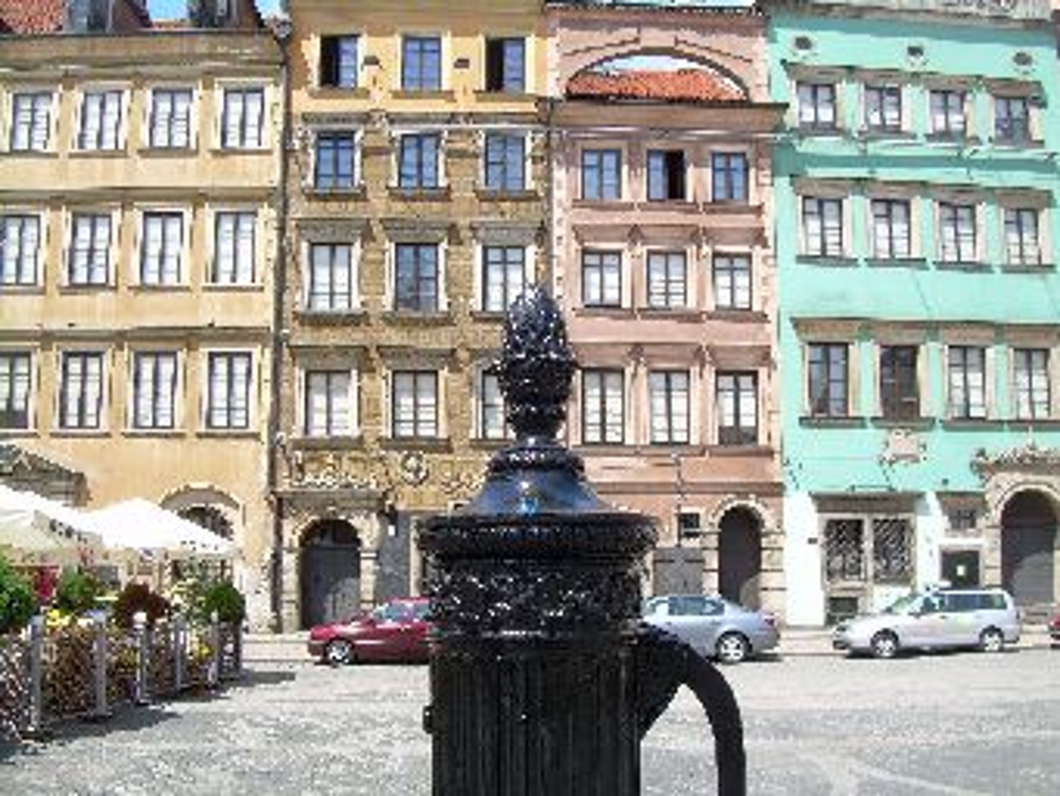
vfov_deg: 37.7
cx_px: 530
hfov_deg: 49.0
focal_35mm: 38
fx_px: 1164
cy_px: 398
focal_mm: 6.3
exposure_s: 1/229
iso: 50
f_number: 4.6
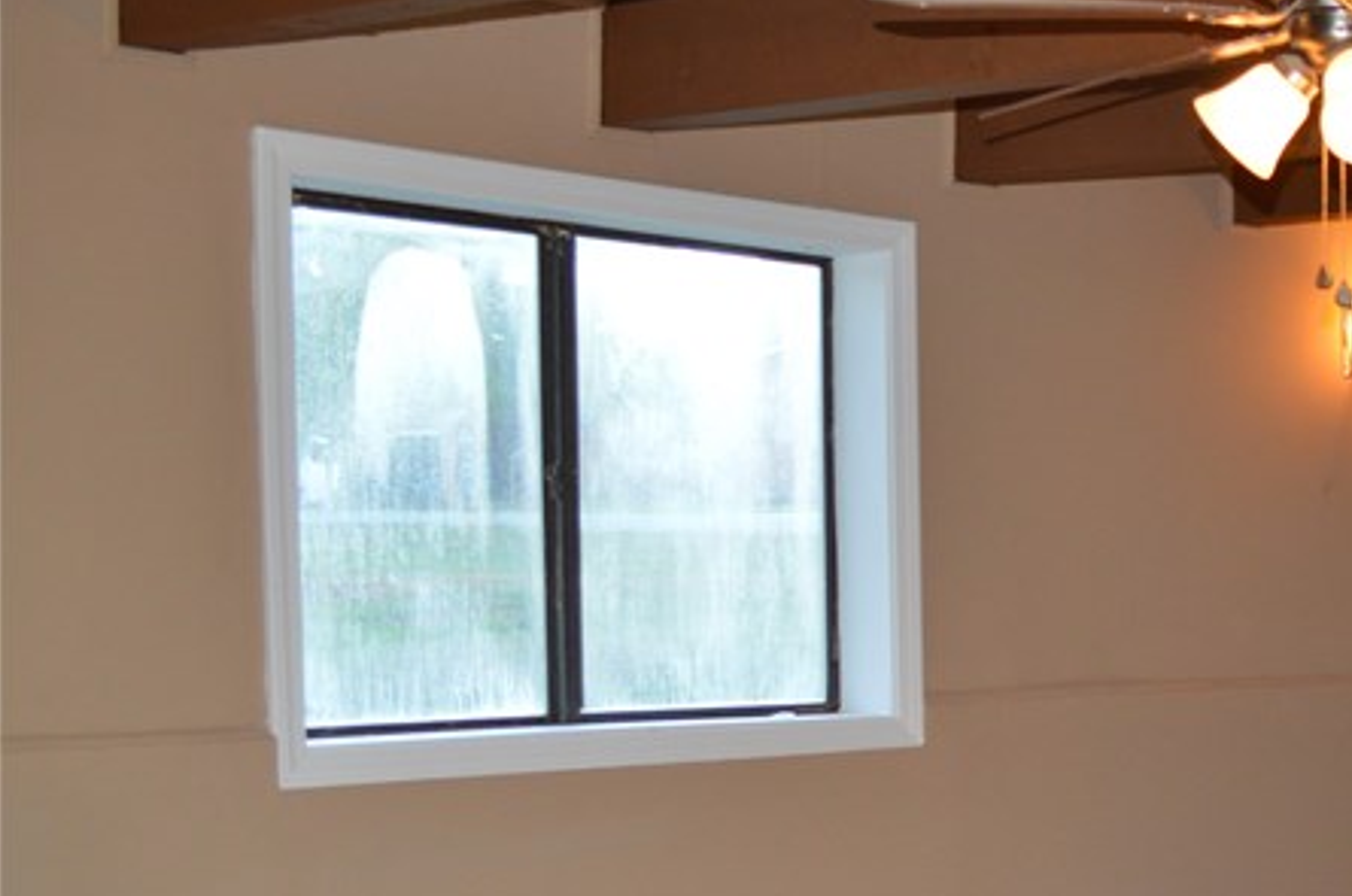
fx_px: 2474
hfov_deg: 26.8
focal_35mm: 66
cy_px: 702
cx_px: 1648
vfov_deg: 20.3
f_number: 4
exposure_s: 1/60
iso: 400
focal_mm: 18
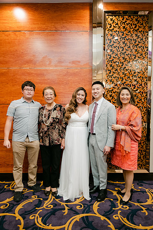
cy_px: 115
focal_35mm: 24
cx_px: 76
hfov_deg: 53.1
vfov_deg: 73.7
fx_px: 153
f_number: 2.8
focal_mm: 16
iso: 800
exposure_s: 1/125
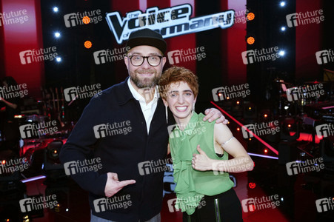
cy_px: 111
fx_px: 389
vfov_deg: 31.8
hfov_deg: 46.4
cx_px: 167
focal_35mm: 42
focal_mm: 42
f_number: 4.5
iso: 1600
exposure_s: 1/125
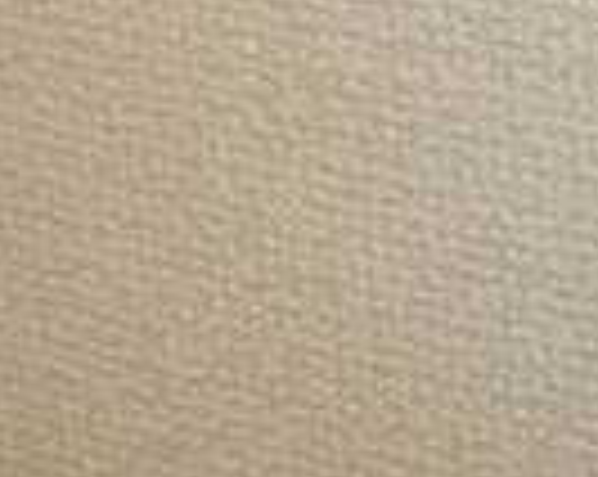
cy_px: -382
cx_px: 1133
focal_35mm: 113
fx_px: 1997
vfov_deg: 12.4
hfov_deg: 14.6
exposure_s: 1/60
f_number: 3.2
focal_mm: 4.3
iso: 160
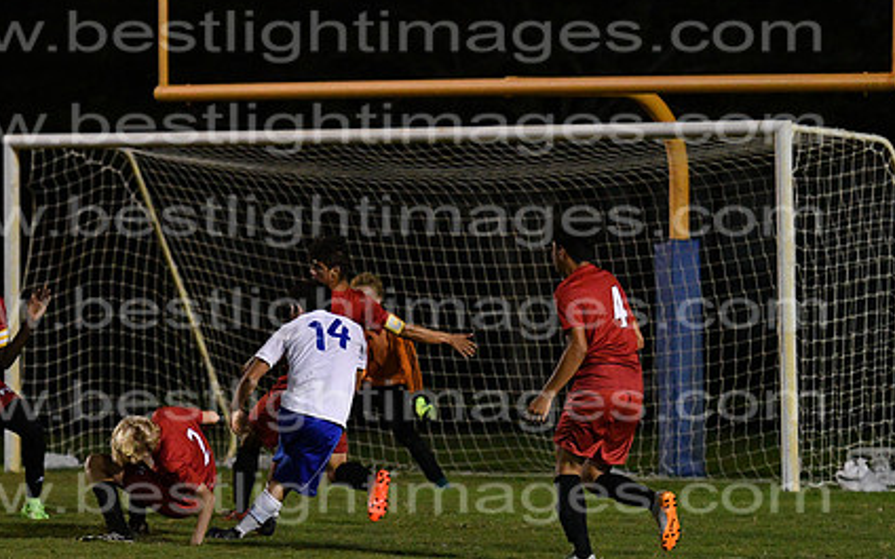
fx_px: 6895
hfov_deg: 7.4
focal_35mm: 283
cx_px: 353
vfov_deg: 4.6
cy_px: 360
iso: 6400
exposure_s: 1/1000
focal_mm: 135
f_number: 4
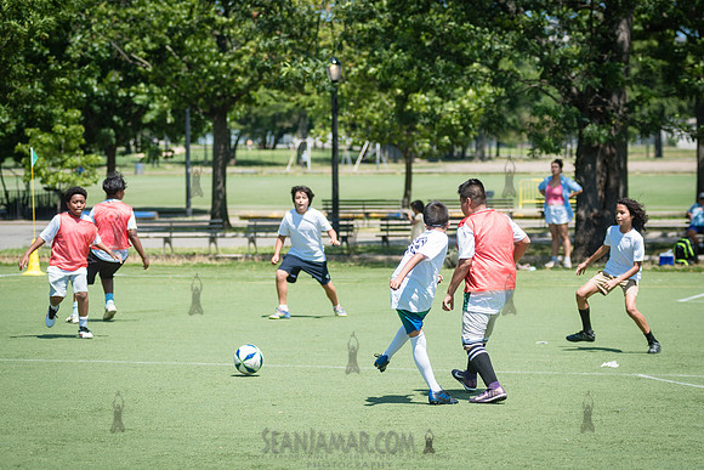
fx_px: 2638
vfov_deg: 10.2
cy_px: 248
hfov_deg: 15.2
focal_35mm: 135
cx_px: 404
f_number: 4
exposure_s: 1/1250
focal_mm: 105
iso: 200
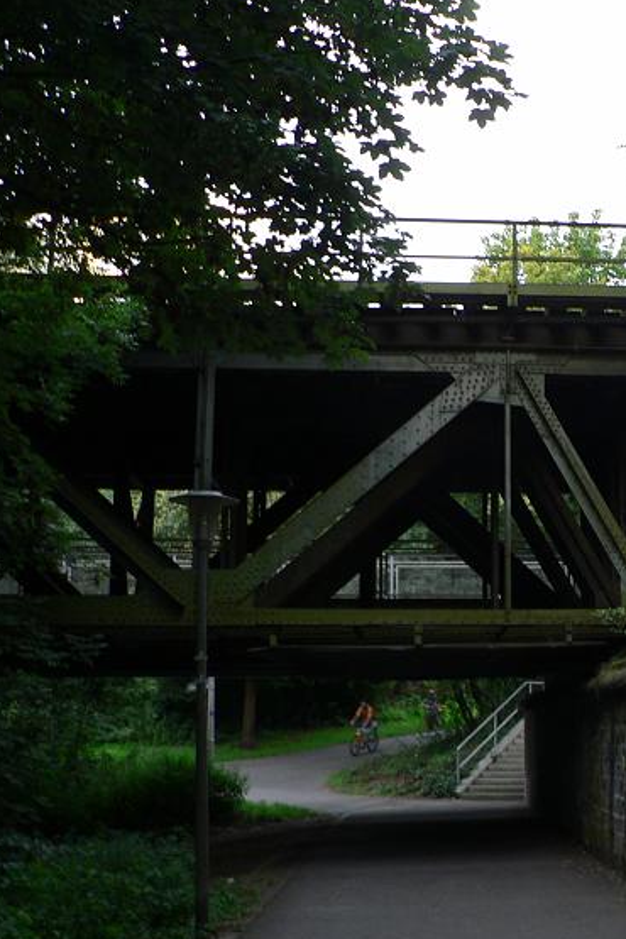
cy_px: 465
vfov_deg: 36.9
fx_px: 1408
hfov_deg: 23.9
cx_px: 640
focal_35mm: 54
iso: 80
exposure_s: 1/40
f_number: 2.8
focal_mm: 6
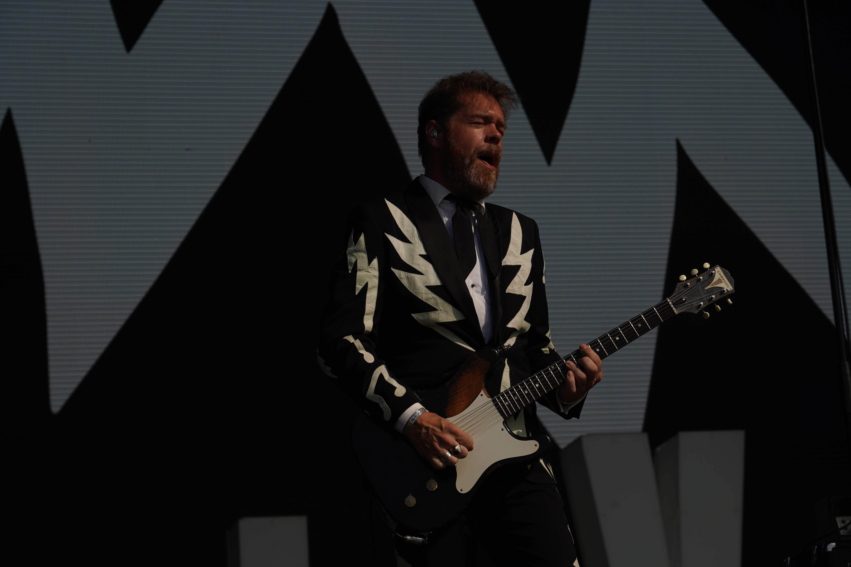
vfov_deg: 13.0
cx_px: 426
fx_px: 2482
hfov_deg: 19.5
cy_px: 284
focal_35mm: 105
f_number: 8
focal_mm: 105
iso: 100
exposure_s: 1/1250
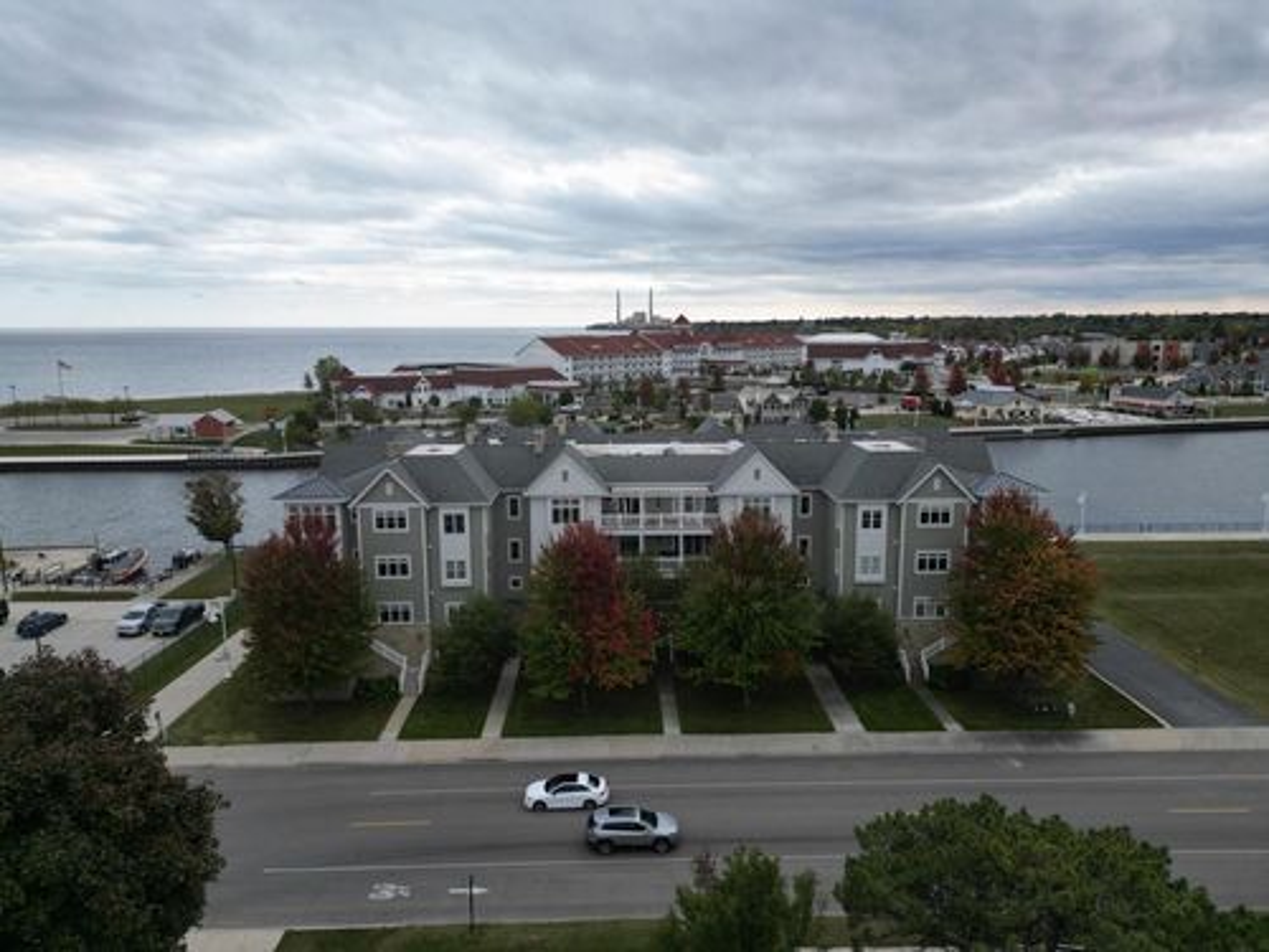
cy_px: 476
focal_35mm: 24
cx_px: 634
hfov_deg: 71.6
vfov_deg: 56.8
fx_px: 880
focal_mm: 6.72
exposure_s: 1/1600
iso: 110
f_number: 1.7
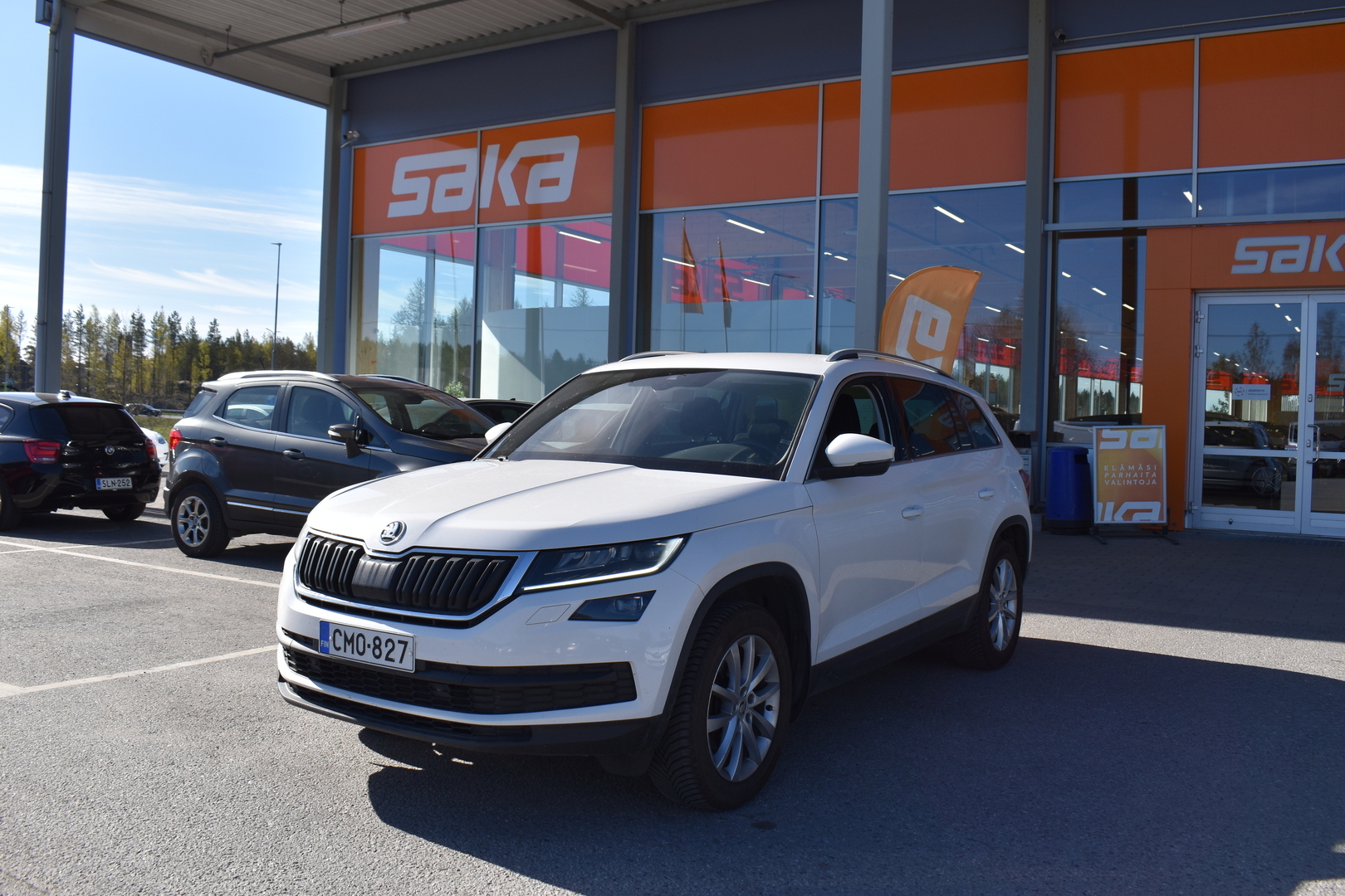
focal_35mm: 32
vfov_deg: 41.7
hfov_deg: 59.5
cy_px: 448
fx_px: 1177
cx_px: 672
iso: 200
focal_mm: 21
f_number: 8
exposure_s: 1/750
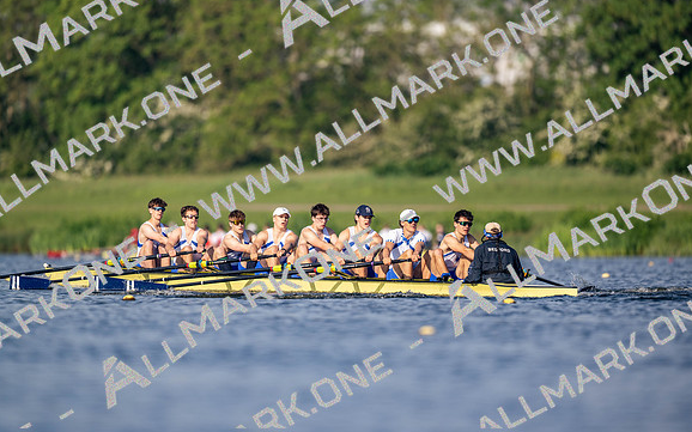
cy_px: 223
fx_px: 11577
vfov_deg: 2.1
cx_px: 346
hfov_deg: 3.4
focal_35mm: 614
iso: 250
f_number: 4
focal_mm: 600
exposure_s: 1/2500
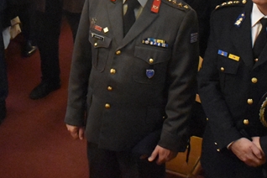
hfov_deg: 23.3
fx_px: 645
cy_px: -55
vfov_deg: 15.0
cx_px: 104
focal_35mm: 87
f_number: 3.5
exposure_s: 1/125
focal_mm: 18
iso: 7200
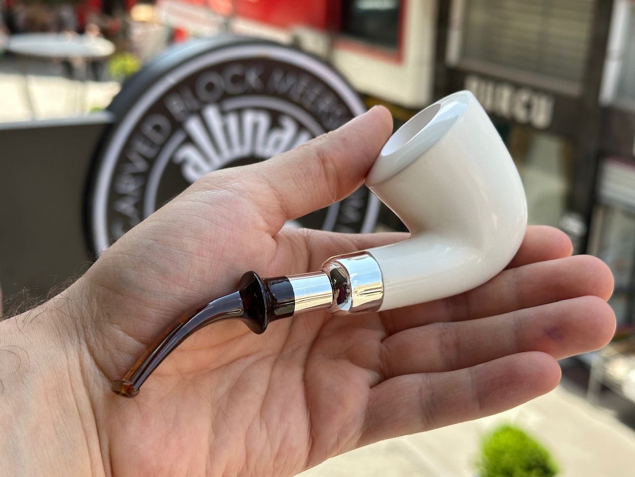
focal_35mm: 48
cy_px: 238
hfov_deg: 39.7
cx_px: 318
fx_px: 881
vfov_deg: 30.3
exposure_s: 1/729
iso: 64
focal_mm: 6.86
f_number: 1.78
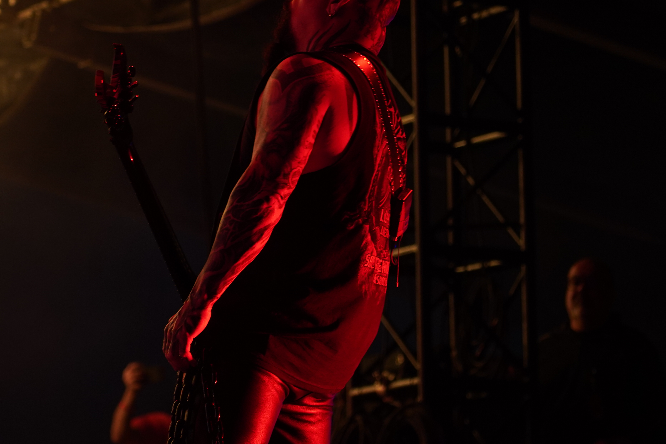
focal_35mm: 169
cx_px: 298
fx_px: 3126
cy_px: 176
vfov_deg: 8.1
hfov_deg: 12.2
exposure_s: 1/125
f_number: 4
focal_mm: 105
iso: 1250
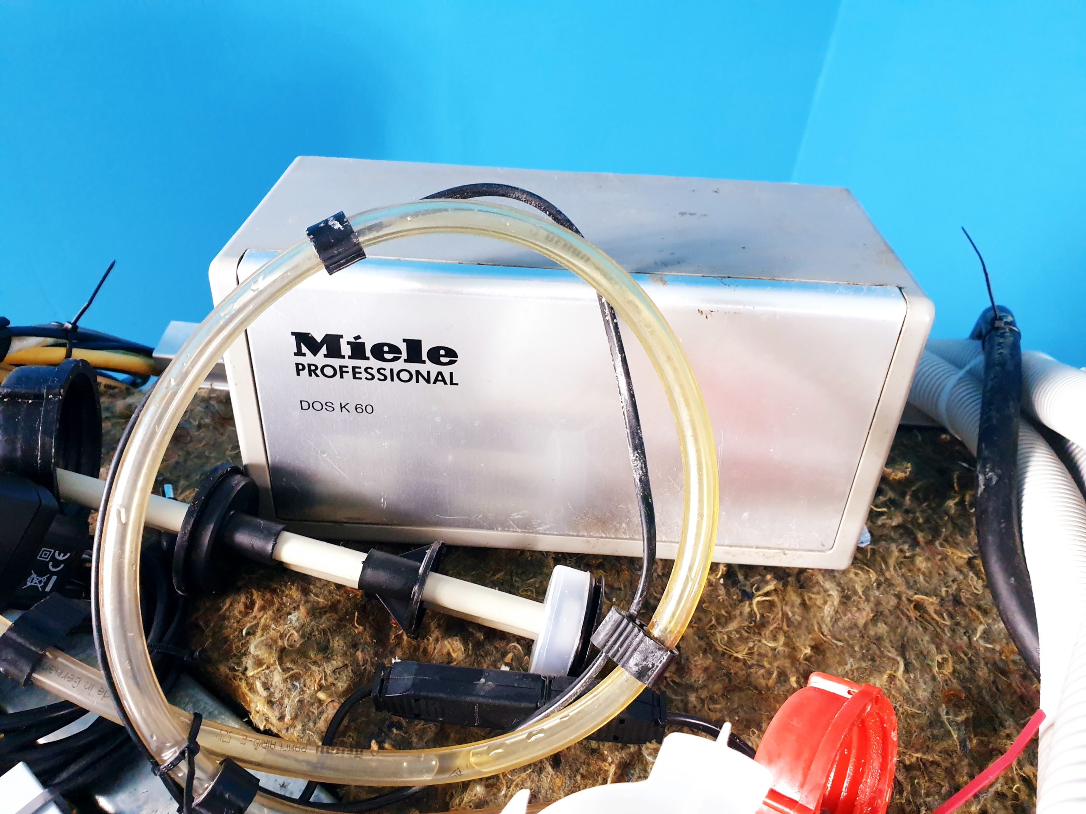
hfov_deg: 67.3
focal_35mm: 26
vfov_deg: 53.1
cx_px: 543
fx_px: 816
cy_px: 407
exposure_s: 1/50
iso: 400
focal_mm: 4.3
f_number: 2.4
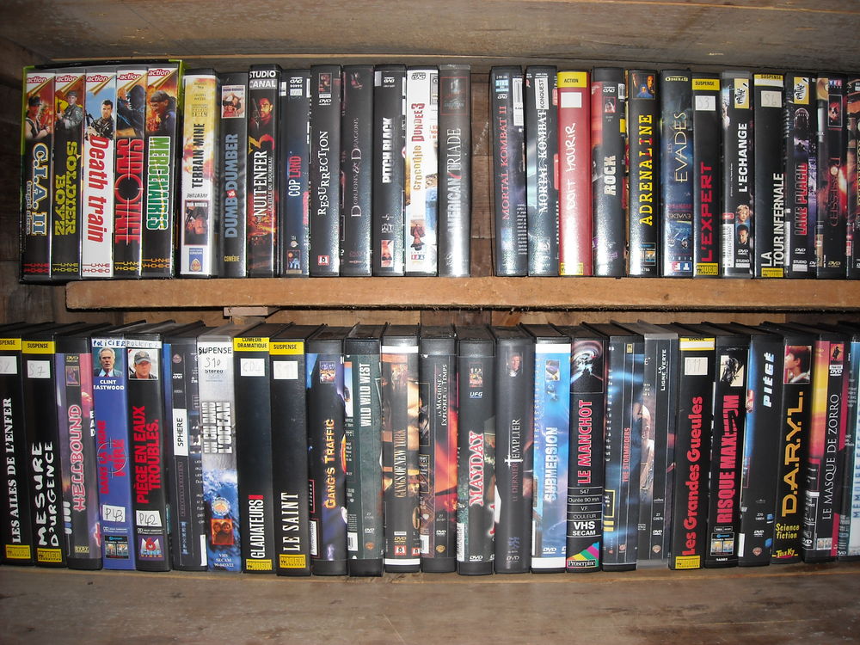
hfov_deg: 52.6
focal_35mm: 35
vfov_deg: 40.7
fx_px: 870
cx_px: 430
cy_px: 322
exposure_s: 1/60
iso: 64
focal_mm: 5.7
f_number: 2.8
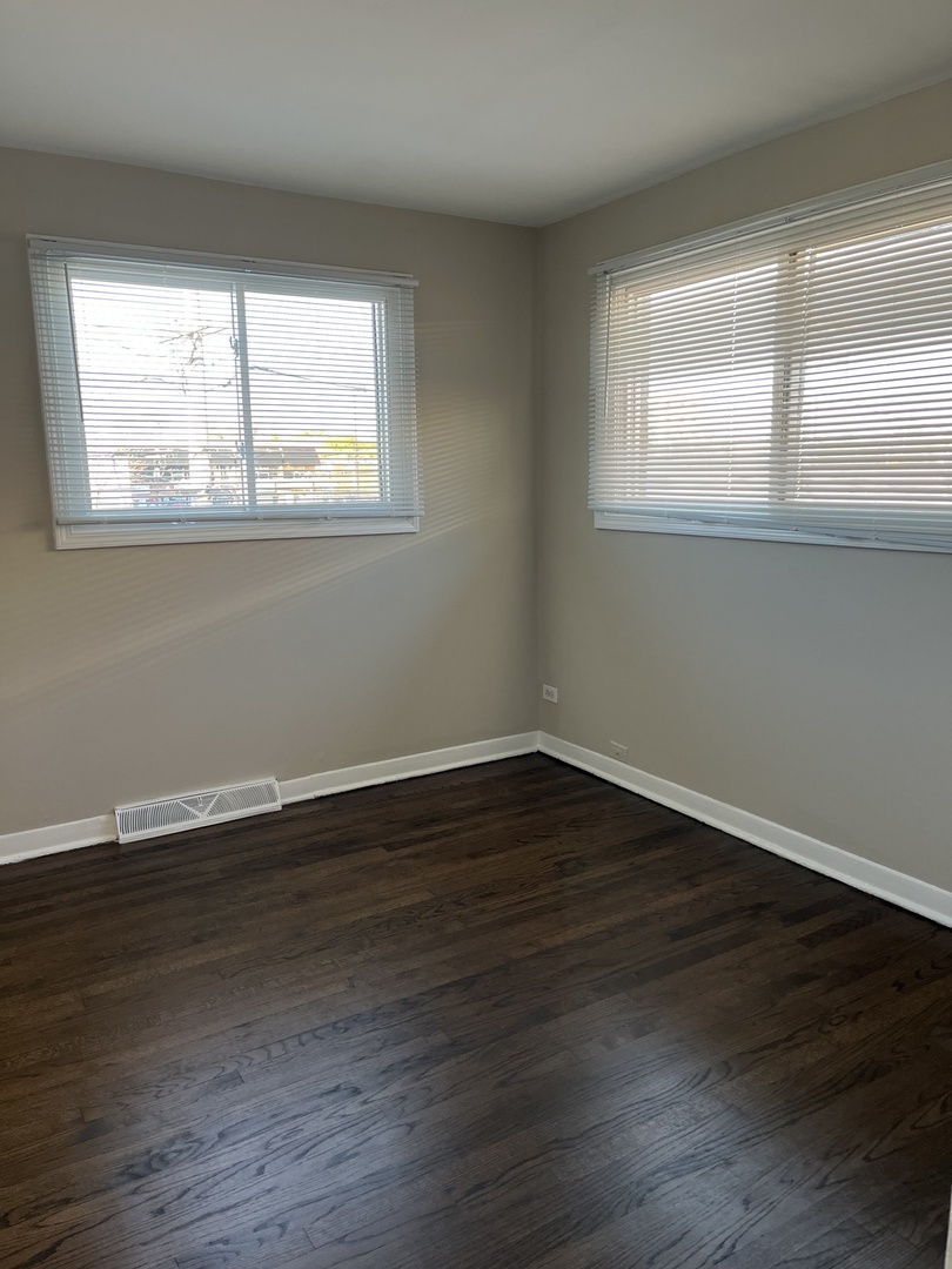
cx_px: 476
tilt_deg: -7.8
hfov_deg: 53.1
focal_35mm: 26
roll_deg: +2.9
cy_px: 634
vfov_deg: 67.3
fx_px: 953
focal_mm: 5.1
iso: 100
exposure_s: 1/120
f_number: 1.6
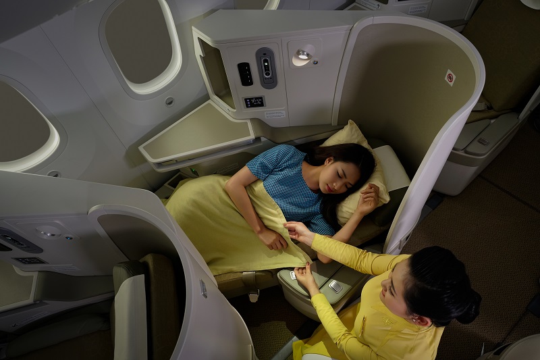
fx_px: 345
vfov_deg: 55.1
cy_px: 180
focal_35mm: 23
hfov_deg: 76.1
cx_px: 270
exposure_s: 1/60
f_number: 5
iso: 1000
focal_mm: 23
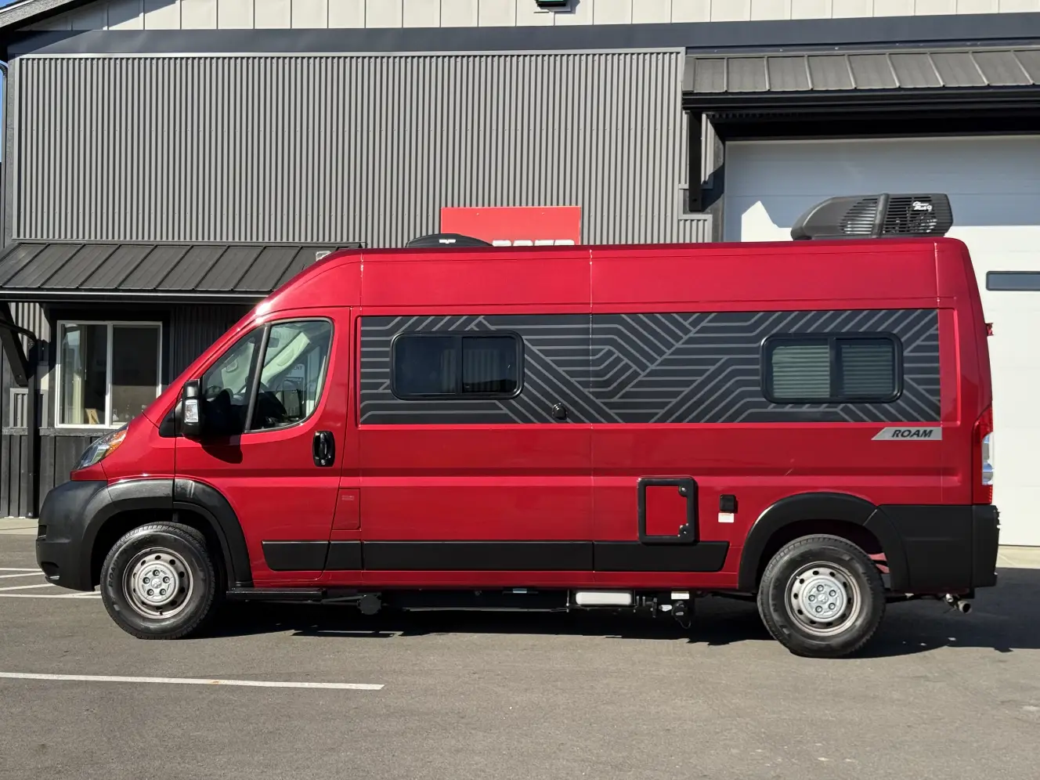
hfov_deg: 39.7
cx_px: 520
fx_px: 1442
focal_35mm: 48
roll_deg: -1.4
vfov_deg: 30.3
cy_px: 390
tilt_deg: +1.0
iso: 64
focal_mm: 6.76
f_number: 1.78
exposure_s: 1/2331
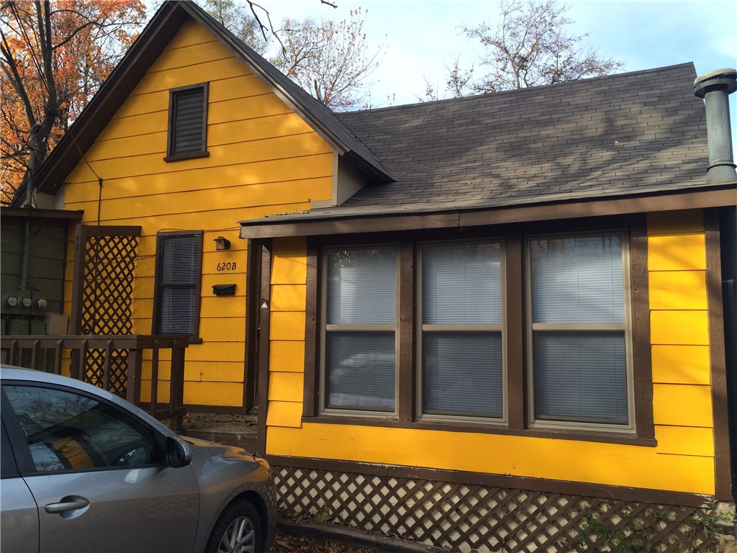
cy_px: 276
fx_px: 617
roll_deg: +0.3
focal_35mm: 29
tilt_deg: +6.3
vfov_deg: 48.2
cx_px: 368
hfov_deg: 61.7
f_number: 2.2
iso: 40
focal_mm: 4.15
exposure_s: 1/651
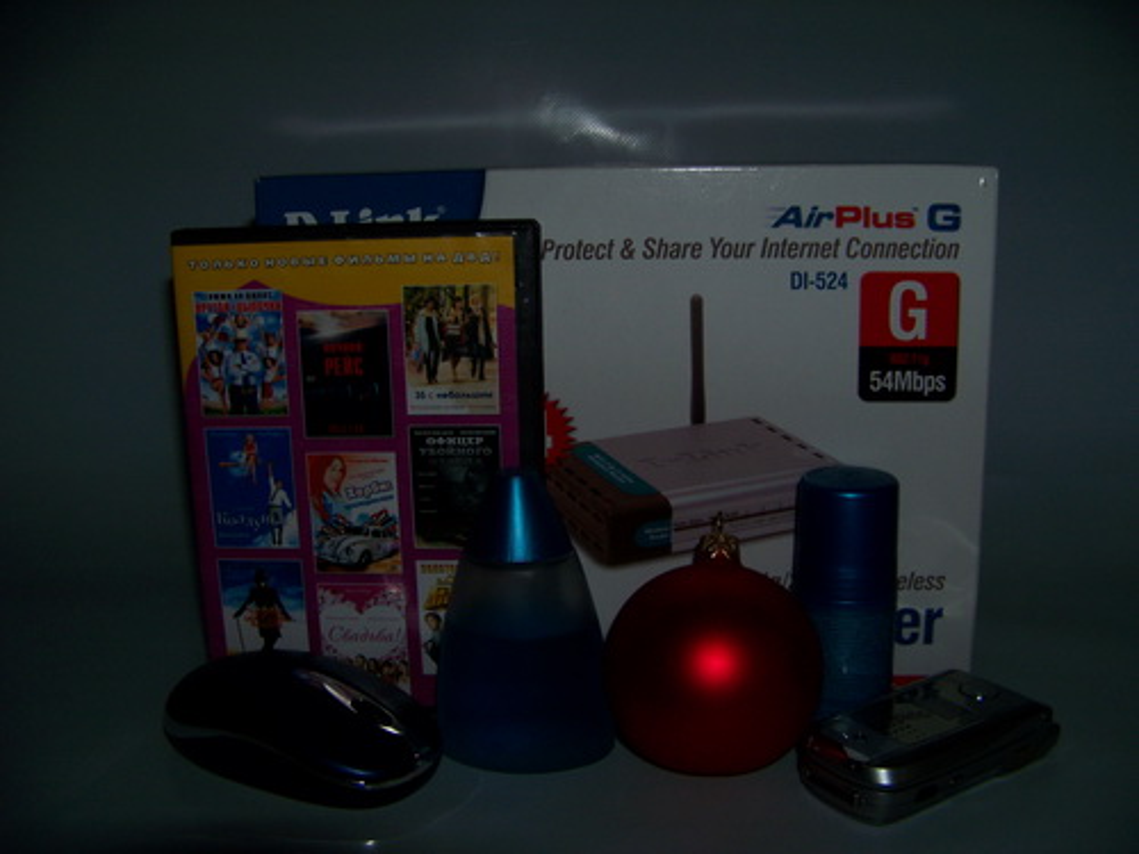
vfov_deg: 39.7
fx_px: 1185
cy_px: 427
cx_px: 570
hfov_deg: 51.4
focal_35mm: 36
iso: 100
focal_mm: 5.85
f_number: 2.8
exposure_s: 1/30
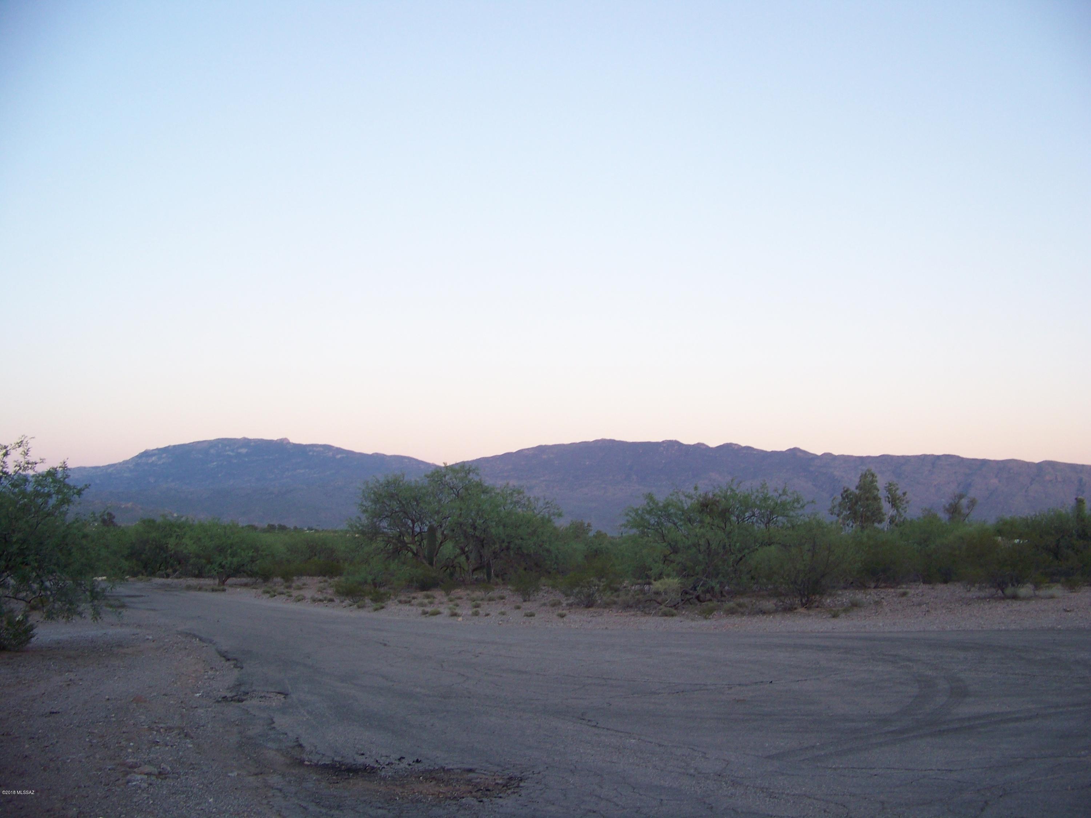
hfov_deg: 51.4
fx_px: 1135
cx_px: 546
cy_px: 409
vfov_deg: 39.7
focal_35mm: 36
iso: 80
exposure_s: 1/30
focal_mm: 5.85
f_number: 2.8
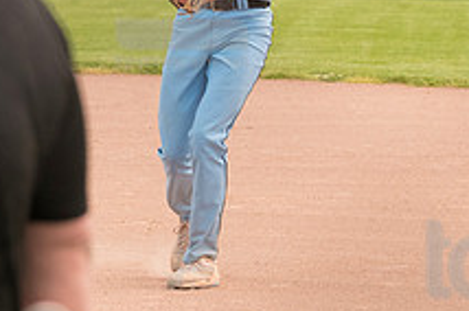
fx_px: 7128
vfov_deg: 2.5
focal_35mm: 548
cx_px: 182
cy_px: -9
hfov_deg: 3.8
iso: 1000
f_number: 5.6
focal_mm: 135
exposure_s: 1/2000
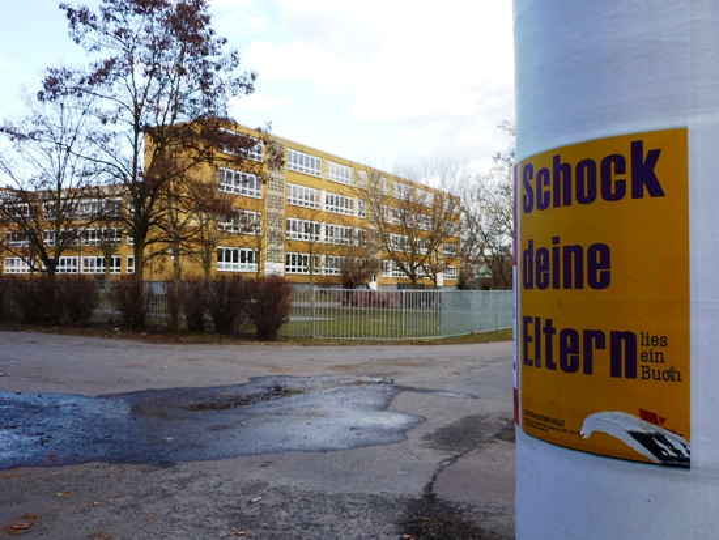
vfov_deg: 43.0
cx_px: 360
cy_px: 270
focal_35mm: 33
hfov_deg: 55.3
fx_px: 686
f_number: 2.8
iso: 80
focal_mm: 5.5
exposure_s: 1/320
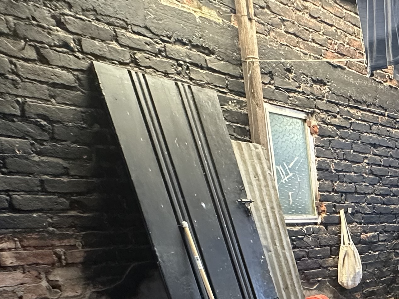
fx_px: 507
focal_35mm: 44
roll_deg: -1.4
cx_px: 514
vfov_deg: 28.0
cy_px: 375
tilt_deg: -17.2
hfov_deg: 32.6
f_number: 2.2
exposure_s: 1/96
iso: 320
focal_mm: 2.22
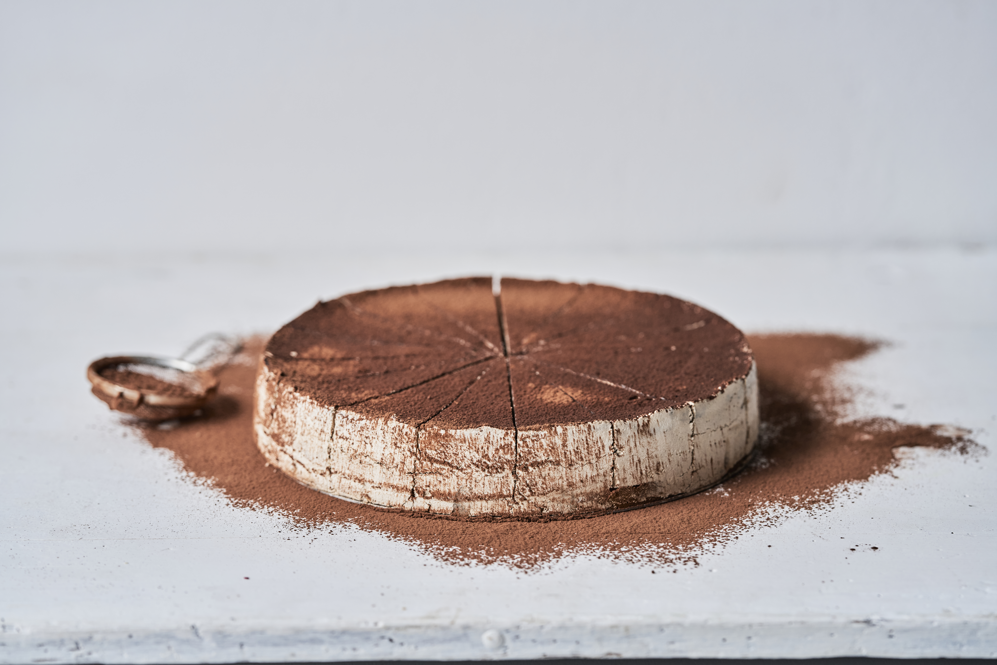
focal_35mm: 135
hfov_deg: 15.2
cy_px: 332
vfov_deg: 10.2
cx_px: 498
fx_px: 3738
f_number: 3.2
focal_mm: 135
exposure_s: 1/160
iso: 400
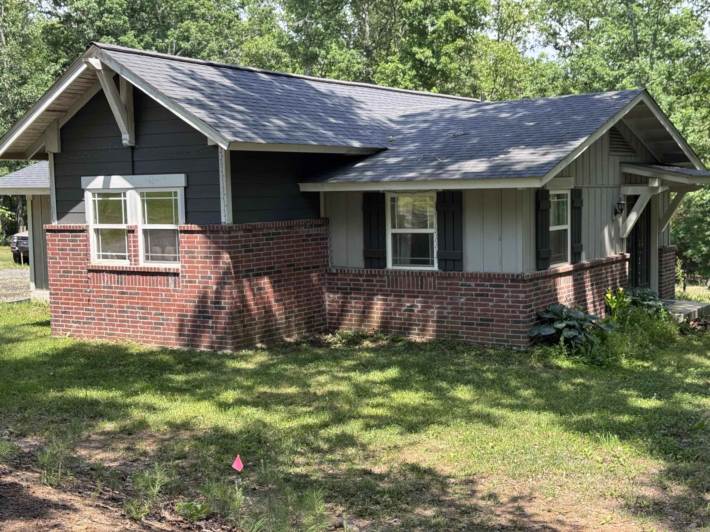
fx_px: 985
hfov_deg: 39.7
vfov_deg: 30.3
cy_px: 266
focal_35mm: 48
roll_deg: +1.5
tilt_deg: -5.1
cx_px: 355
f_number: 1.78
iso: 64
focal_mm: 6.76
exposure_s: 1/774
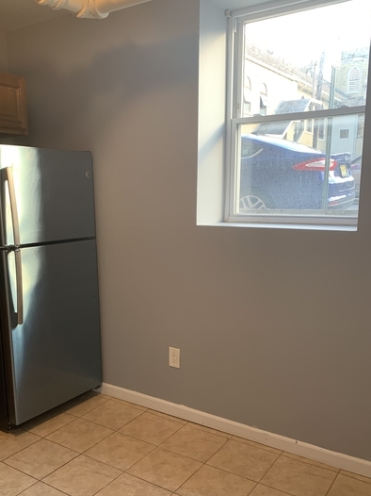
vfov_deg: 55.1
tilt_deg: -10.9
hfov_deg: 42.8
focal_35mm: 33
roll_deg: +1.0
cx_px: 153
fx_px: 472
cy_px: 286
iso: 100
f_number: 1.8
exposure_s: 1/60
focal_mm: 4.25
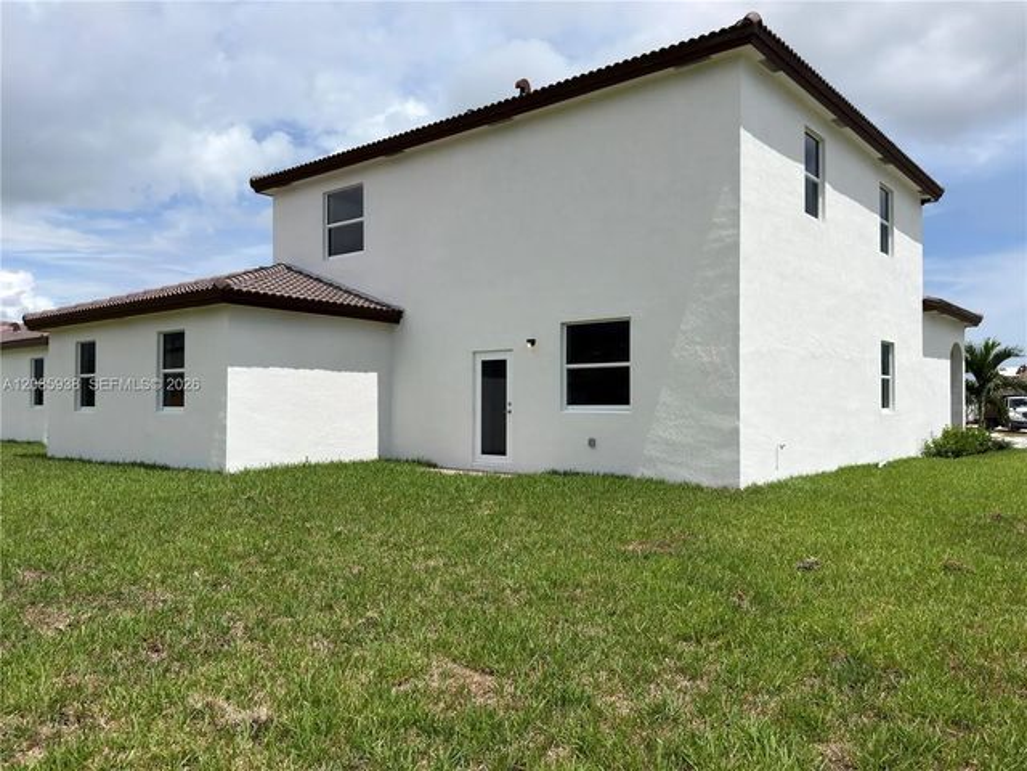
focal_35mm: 27
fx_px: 801
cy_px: 386
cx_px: 514
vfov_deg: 51.4
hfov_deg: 65.3
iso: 64
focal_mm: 6.76
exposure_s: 1/11364
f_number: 1.78
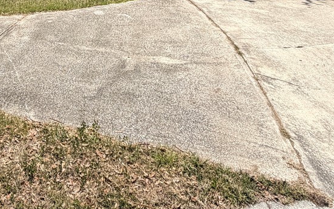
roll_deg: +0.7
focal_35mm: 43
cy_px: -66
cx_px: 83
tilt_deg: -2.2
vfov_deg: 25.5
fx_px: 391
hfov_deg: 44.6
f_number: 2.2
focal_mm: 2.22
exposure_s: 1/809
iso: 20
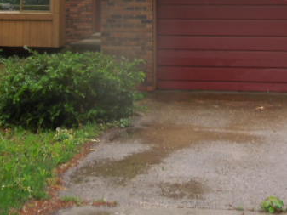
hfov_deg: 25.6
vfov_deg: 18.1
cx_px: 161
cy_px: -64
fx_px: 630
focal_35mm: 76
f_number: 3.3
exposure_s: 1/60
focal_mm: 4.5
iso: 100
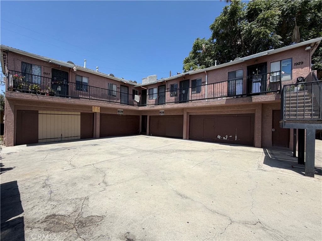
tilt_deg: -0.6
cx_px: 161
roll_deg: +0.3
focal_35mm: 14
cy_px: 120
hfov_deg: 102.1
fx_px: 130
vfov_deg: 85.7
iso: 20
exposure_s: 1/970
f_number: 2.2
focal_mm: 2.22
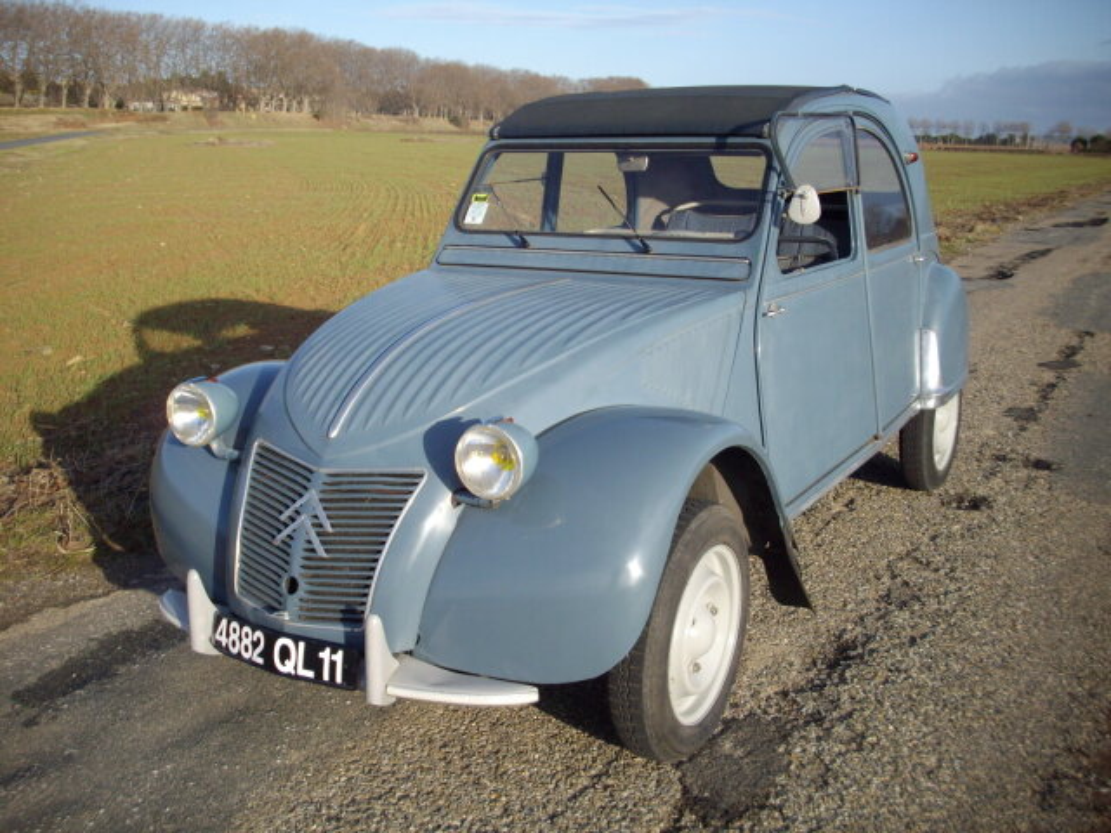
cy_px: 416
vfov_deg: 38.7
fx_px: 1188
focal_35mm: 37
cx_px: 556
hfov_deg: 50.1
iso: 80
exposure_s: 1/160
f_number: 5.6
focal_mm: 6.2
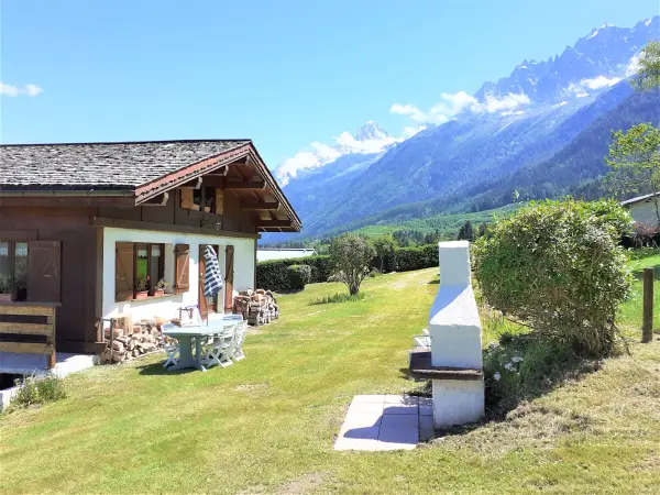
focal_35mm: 27
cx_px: 330
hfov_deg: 65.3
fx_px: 515
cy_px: 248
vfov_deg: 51.4
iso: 40
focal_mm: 3.6
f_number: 1.9
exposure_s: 1/1256
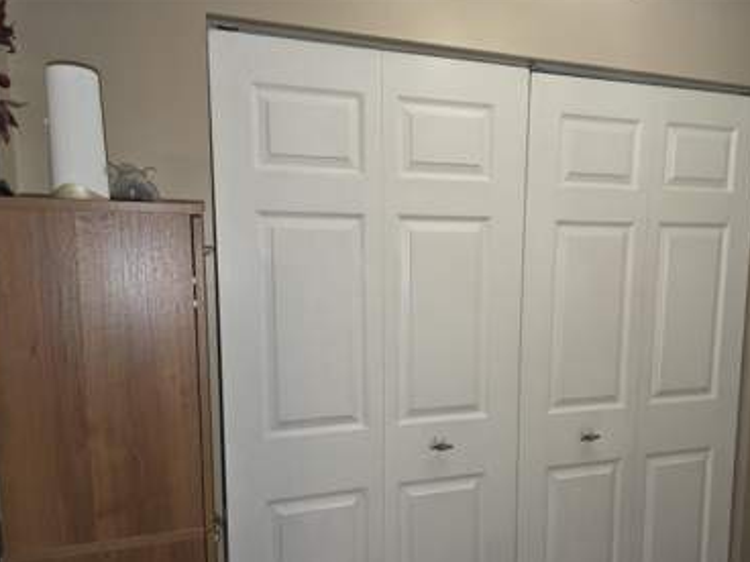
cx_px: 401
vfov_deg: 46.4
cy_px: 354
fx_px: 650
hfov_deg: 59.9
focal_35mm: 30
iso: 100
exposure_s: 1/30
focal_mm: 6.3
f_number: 1.7
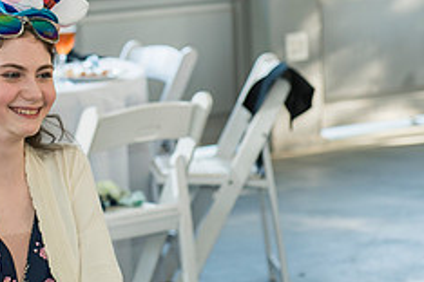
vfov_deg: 7.6
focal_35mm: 180
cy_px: 87
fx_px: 2120
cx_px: 56
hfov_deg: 11.4
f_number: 4
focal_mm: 70
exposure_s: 1/160
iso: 500
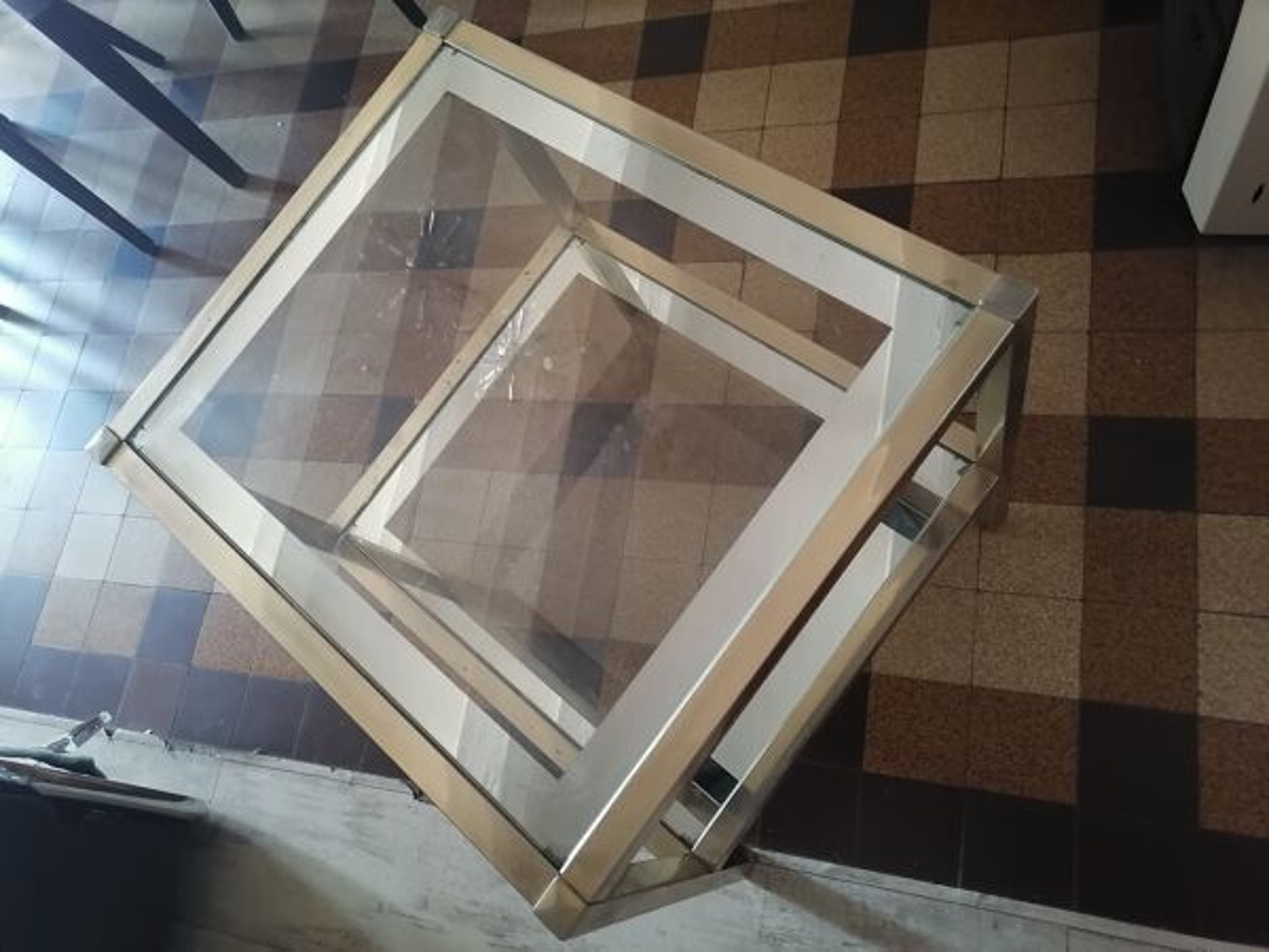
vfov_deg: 51.4
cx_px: 634
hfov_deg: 65.3
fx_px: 990
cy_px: 476
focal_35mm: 27
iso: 640
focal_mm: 5.3
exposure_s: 1/25
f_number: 1.8
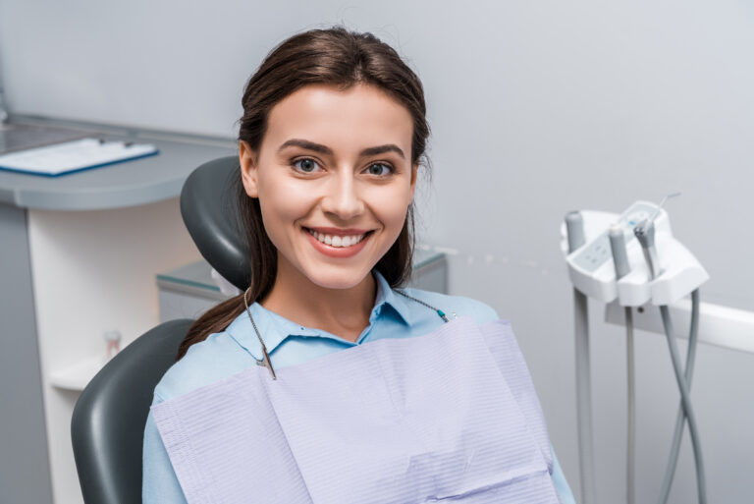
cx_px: 377
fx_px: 1048
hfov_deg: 39.6
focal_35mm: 50
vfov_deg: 27.0
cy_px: 252
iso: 100
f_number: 5
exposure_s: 1/160
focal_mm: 50
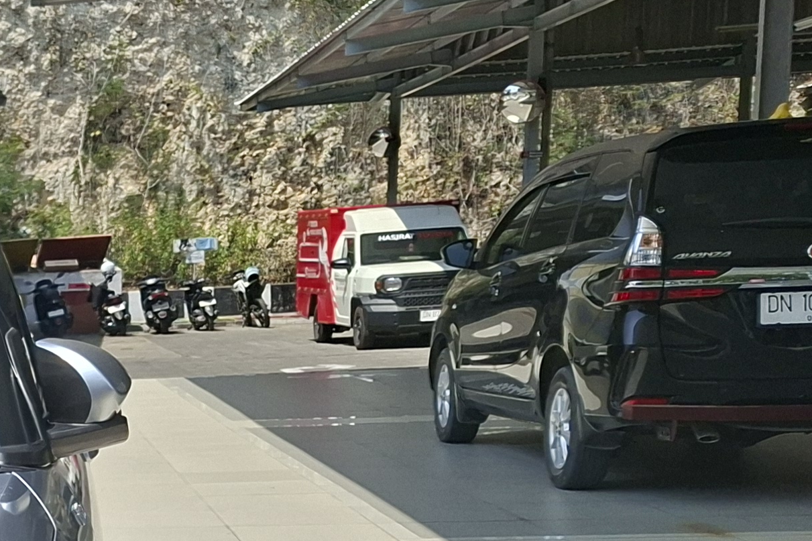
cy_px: 660
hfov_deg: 21.1
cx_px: -452
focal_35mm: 79
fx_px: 1782
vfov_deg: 16.5
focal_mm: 5.54
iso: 50
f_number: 1.8
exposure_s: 1/2639
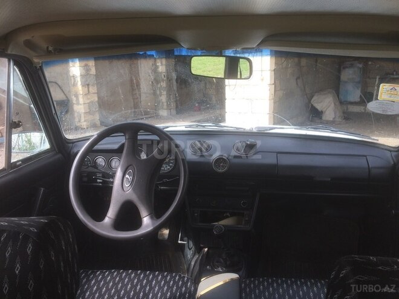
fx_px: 334
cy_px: 150
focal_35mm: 29
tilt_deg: -14.5
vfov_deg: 48.2
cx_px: 200
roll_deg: -0.6
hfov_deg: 61.7
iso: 32
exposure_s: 1/228
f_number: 2.2
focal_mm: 4.15
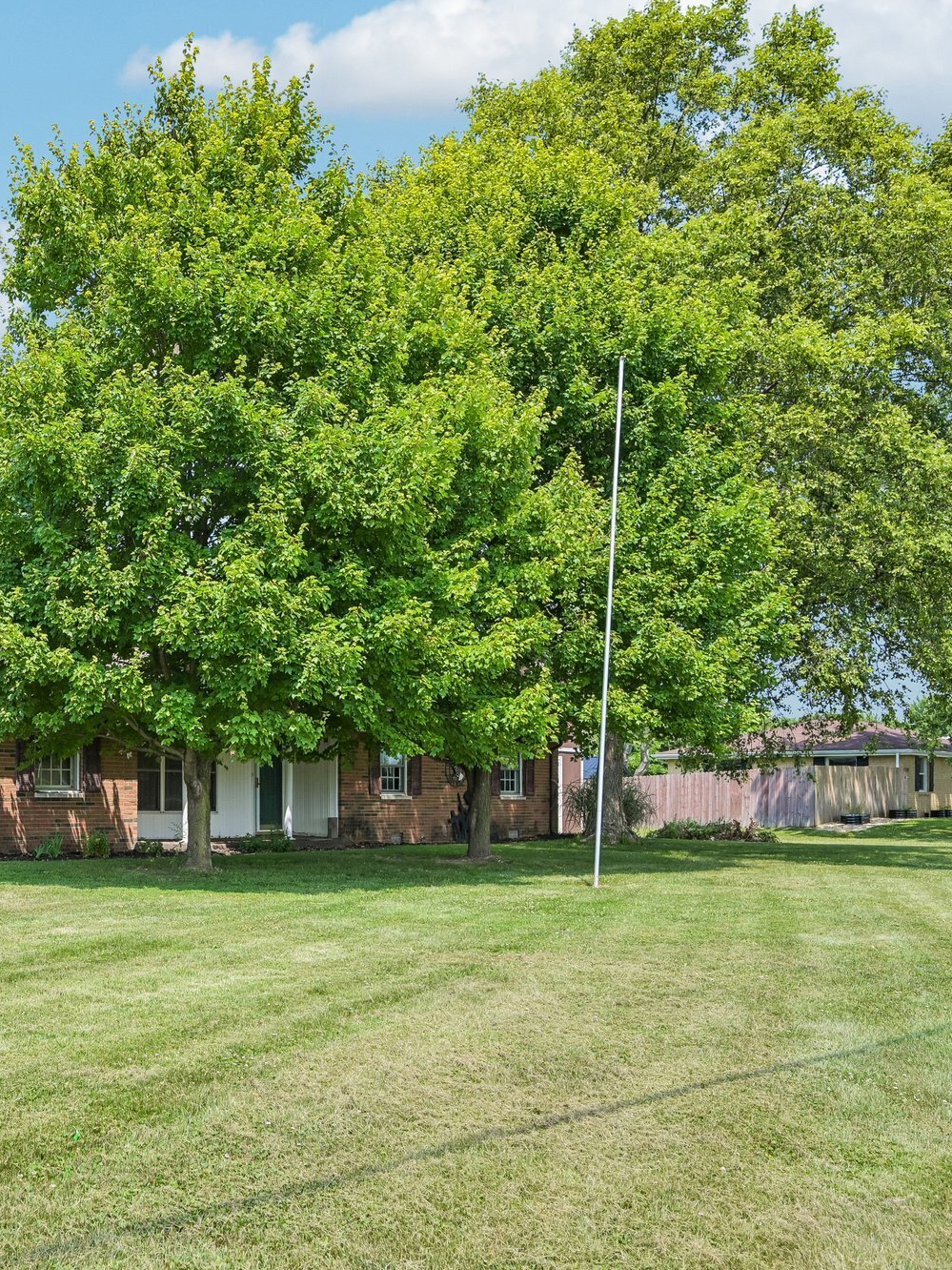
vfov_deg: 54.0
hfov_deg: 38.5
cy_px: 638
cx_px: 68
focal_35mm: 34
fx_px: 1247
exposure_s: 1/200
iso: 100
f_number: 8
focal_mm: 23
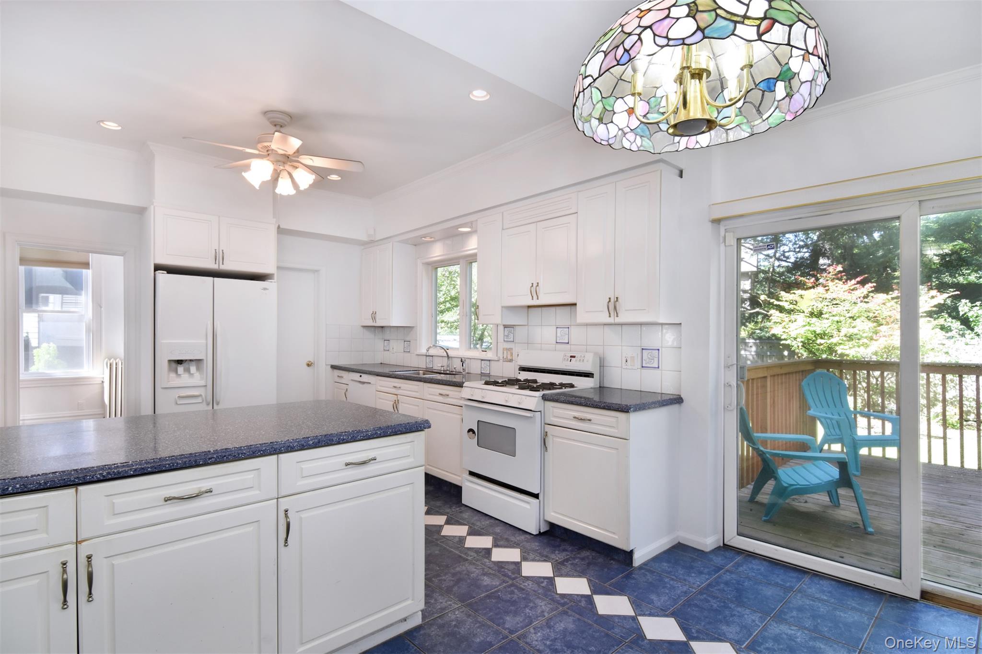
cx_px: 491
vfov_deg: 72.0
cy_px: 327
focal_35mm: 16
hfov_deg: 95.0
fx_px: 450
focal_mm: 11
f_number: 11
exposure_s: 1/25
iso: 640
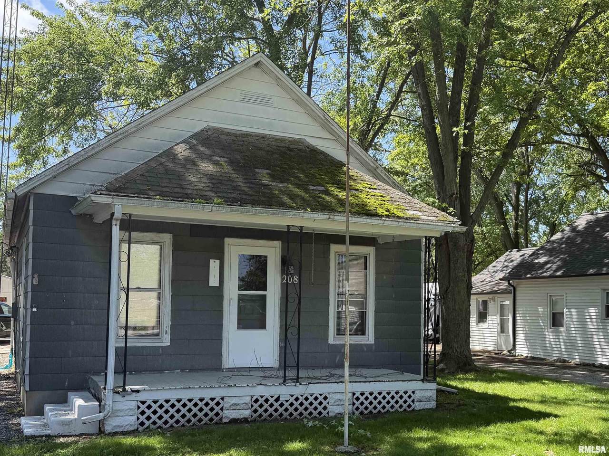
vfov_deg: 56.8
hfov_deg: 71.6
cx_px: 304
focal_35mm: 24
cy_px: 228
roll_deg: -0.9
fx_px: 422
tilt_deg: +3.5
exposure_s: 1/1437
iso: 100
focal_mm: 6.76
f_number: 1.78
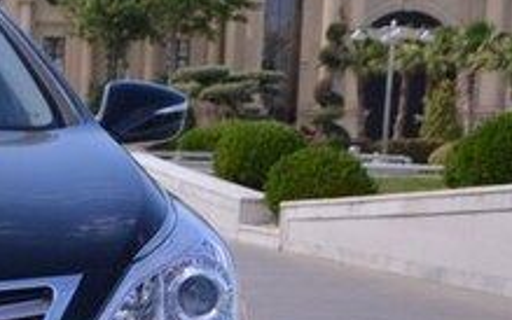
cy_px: 305
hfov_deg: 15.1
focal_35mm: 129
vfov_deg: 10.1
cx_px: -243
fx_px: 1800
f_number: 5.6
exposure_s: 1/2500
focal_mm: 28
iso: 800
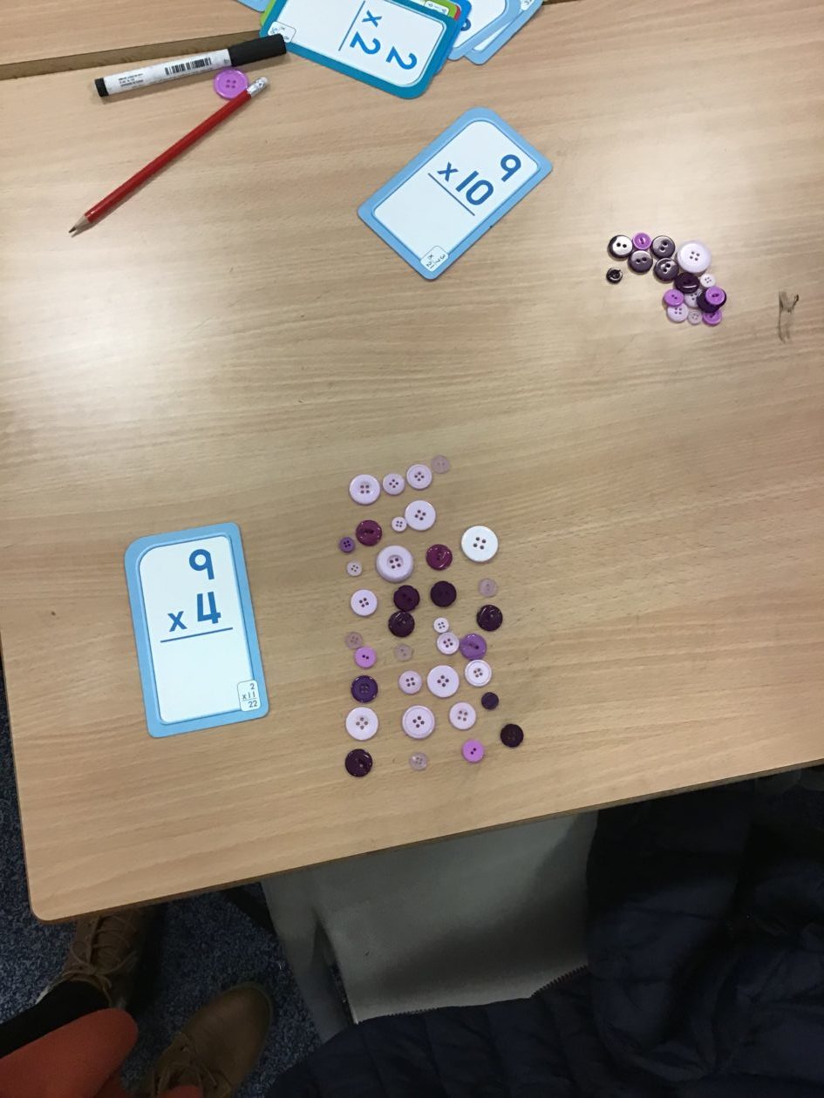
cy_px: 549
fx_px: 984
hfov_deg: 45.4
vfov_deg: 58.4
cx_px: 412
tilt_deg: -77.9
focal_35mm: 31
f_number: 2.4
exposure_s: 1/33
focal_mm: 3.3
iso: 125
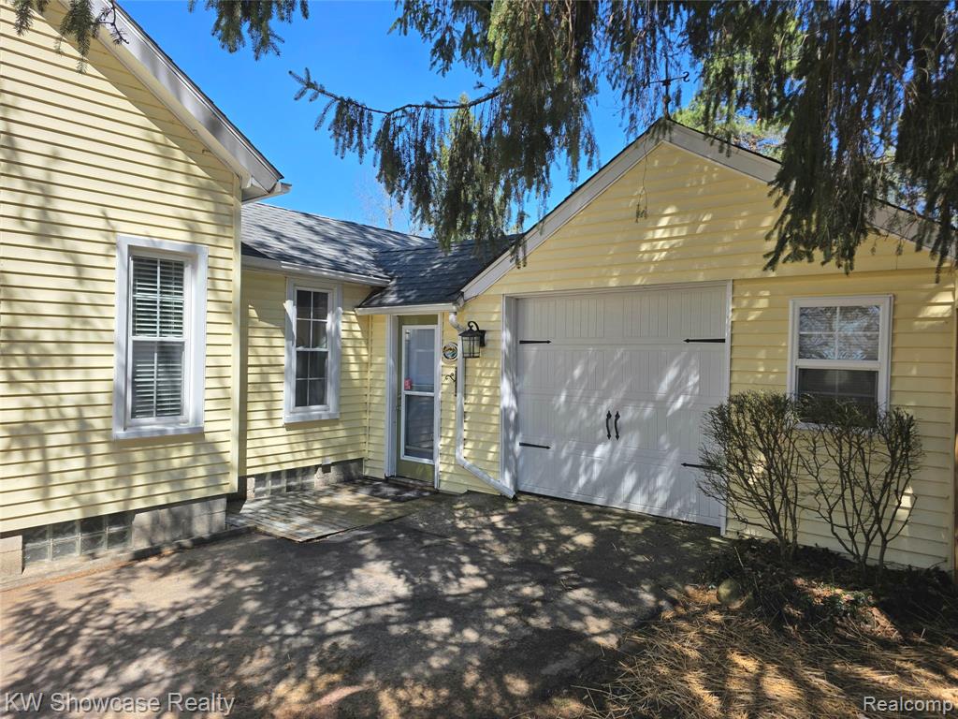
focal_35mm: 23
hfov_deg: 73.9
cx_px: 479
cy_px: 360
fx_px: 637
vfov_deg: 58.9
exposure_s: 1/5000
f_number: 1.7
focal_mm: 6.3
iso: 80
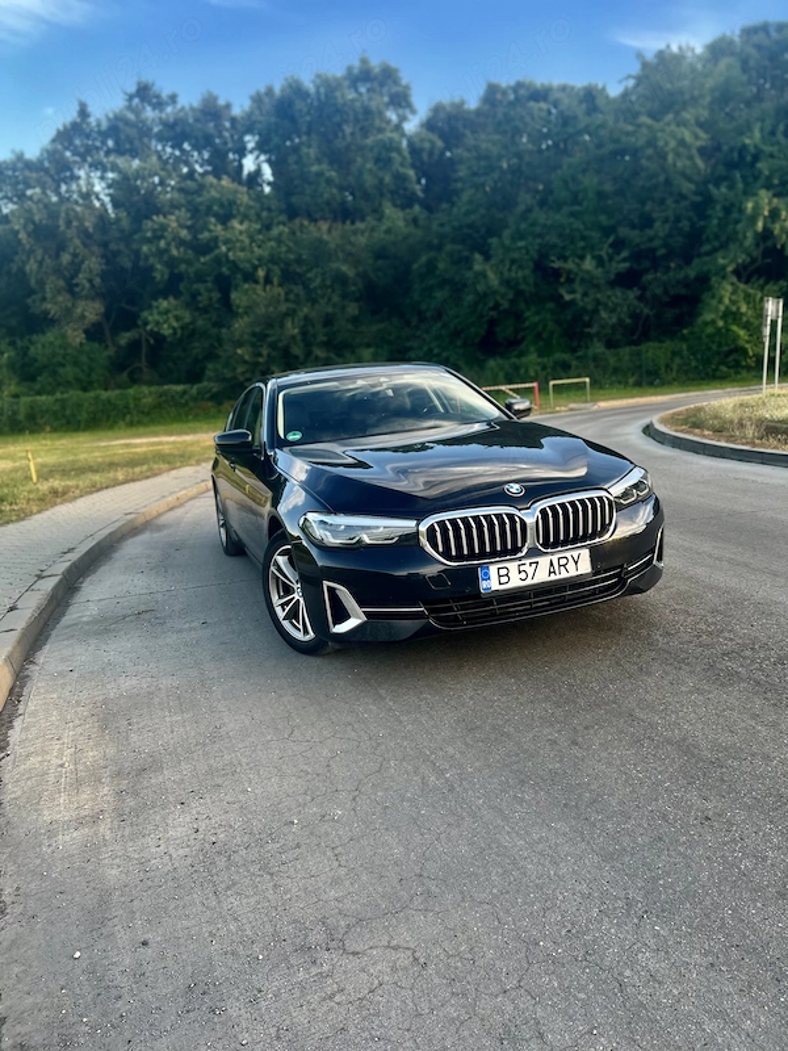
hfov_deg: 53.1
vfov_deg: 67.3
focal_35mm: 26
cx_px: 394
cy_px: 526
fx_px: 789
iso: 40
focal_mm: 5.7
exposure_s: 1/160
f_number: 1.5
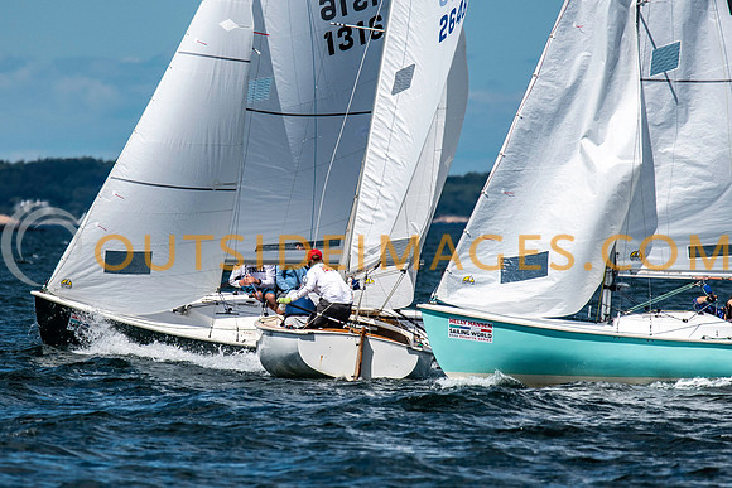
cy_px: 234
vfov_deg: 2.5
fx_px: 11239
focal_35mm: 553
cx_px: 288
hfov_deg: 3.7
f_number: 5
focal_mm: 300
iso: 500
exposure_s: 1/6400
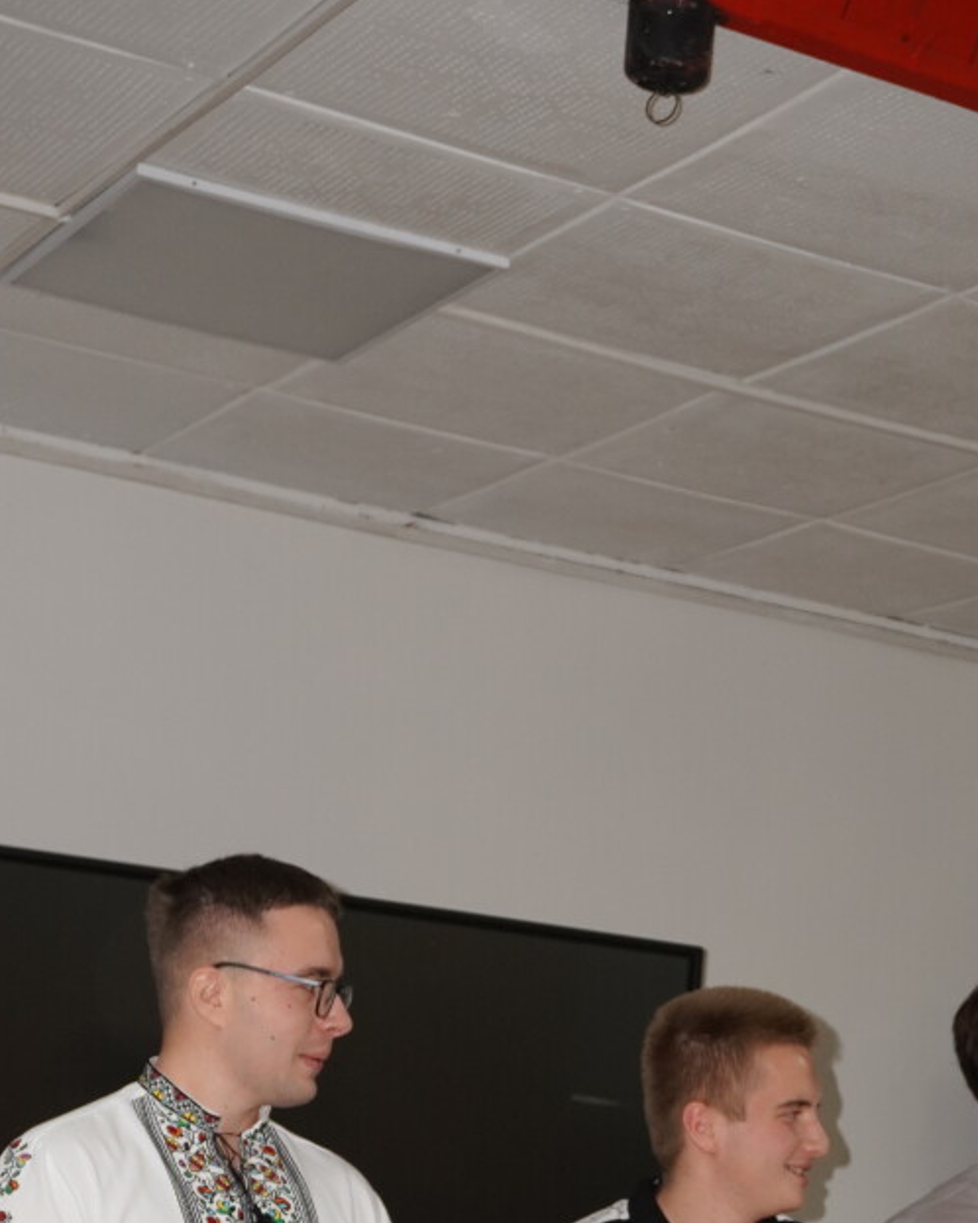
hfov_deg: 18.9
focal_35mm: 81
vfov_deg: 22.6
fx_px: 2932
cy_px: 1229
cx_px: 563
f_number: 5.6
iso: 800
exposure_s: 1/125
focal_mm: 28
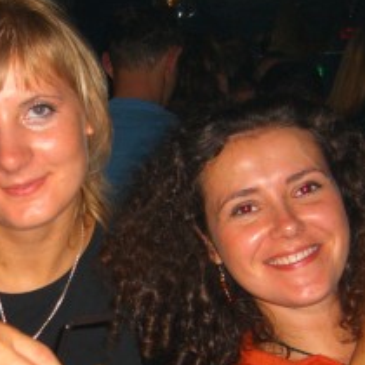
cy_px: 297
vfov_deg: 17.9
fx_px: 1145
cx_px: 78
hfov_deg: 18.0
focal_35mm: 96
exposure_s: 1/60
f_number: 2.8
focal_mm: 7.9
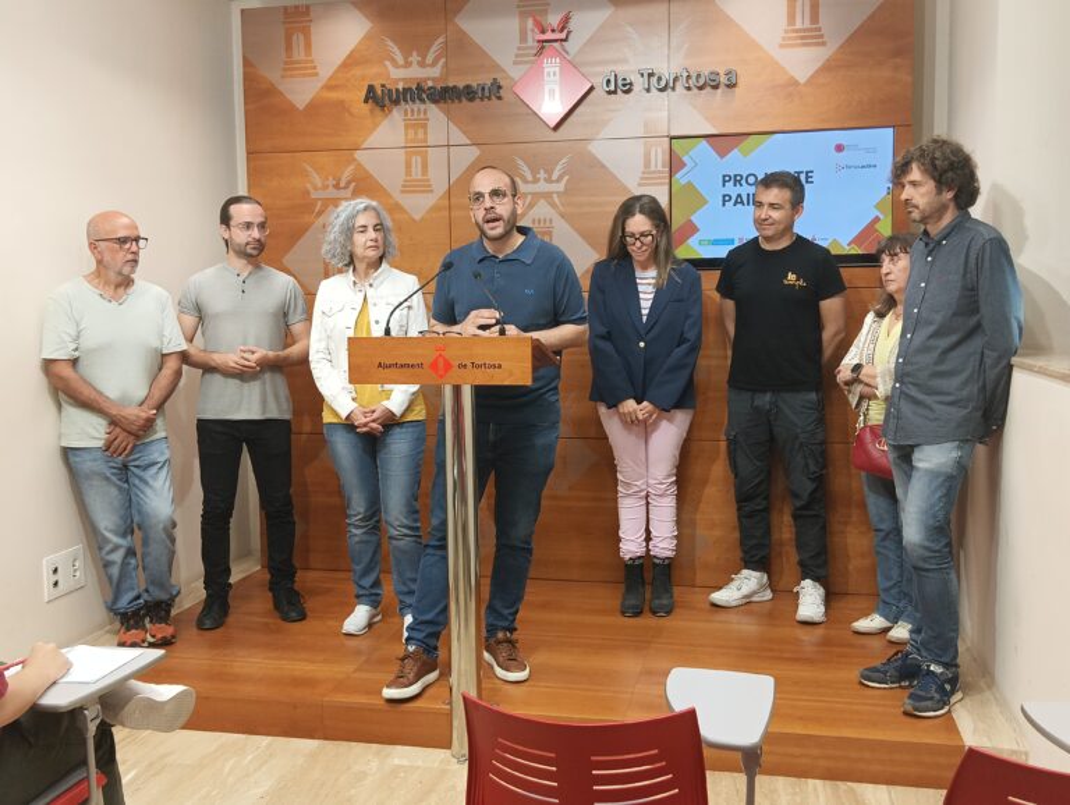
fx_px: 1083
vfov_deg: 40.8
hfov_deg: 52.6
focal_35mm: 35
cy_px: 402
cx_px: 535
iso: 160
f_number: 1.8
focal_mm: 4.05
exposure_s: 1/50
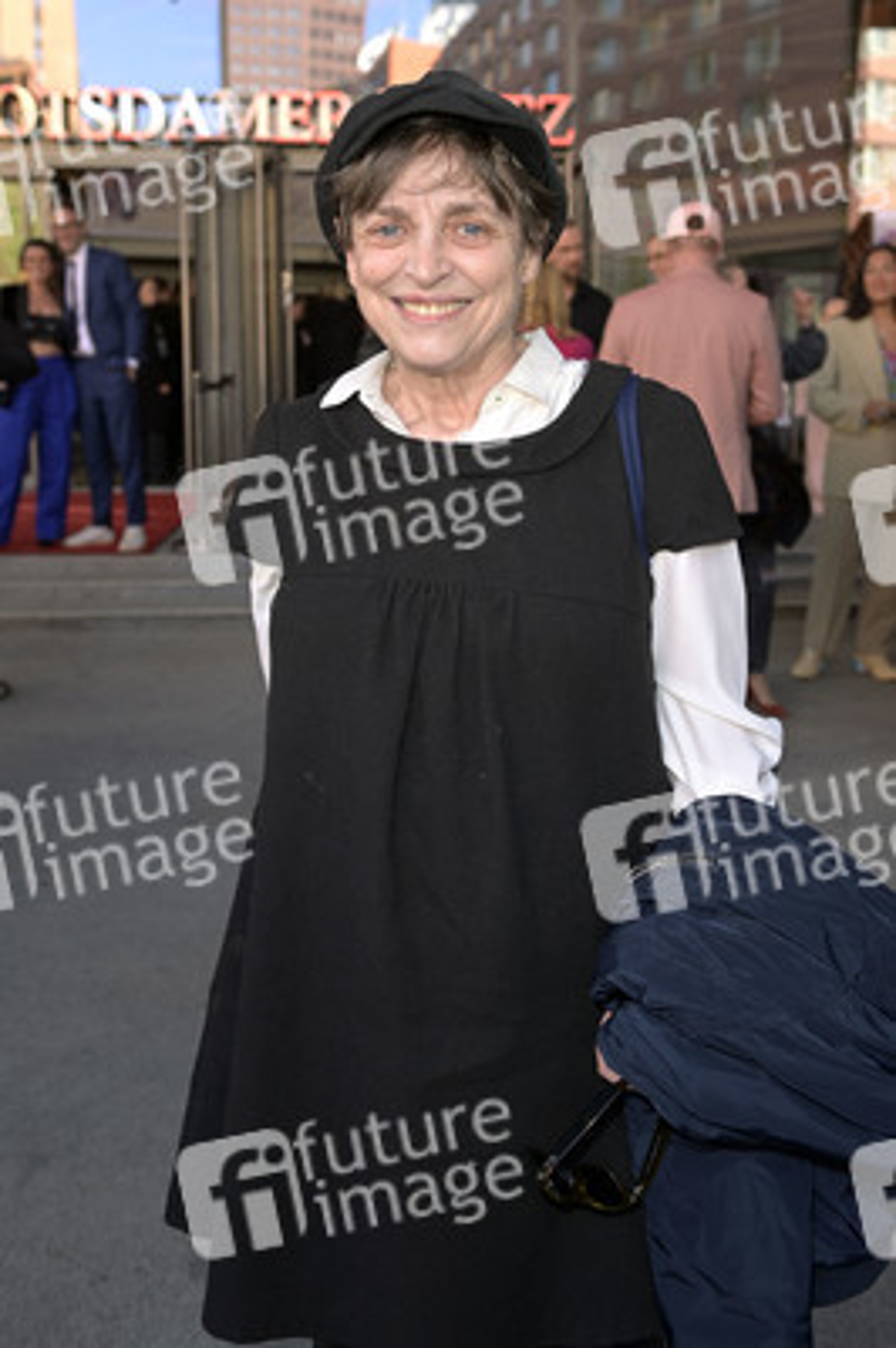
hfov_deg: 37.8
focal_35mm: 35
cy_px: 674
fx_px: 1309
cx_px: 448
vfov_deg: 54.5
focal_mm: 35
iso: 500
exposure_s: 1/200
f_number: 4
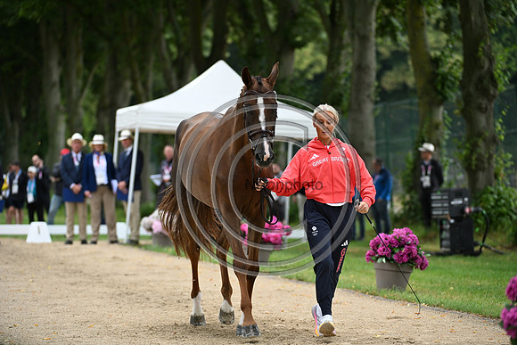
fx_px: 2873
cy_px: 172
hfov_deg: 10.3
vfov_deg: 6.9
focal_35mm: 200
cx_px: 258
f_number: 4.5
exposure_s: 1/800
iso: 1400
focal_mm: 200
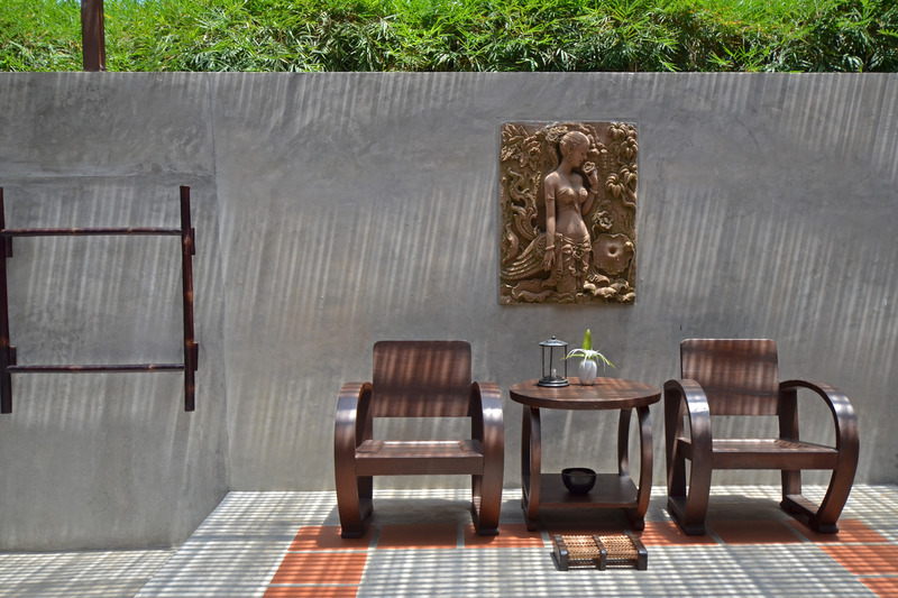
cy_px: 299
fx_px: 823
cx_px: 449
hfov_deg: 57.2
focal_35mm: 33
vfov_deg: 40.0
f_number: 5.6
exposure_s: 1/160
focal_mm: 22
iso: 160
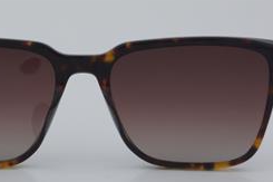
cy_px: 87
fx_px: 1022
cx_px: 86
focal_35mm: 135
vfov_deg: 10.2
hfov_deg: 15.2
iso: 100
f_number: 32
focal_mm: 55
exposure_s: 1/4
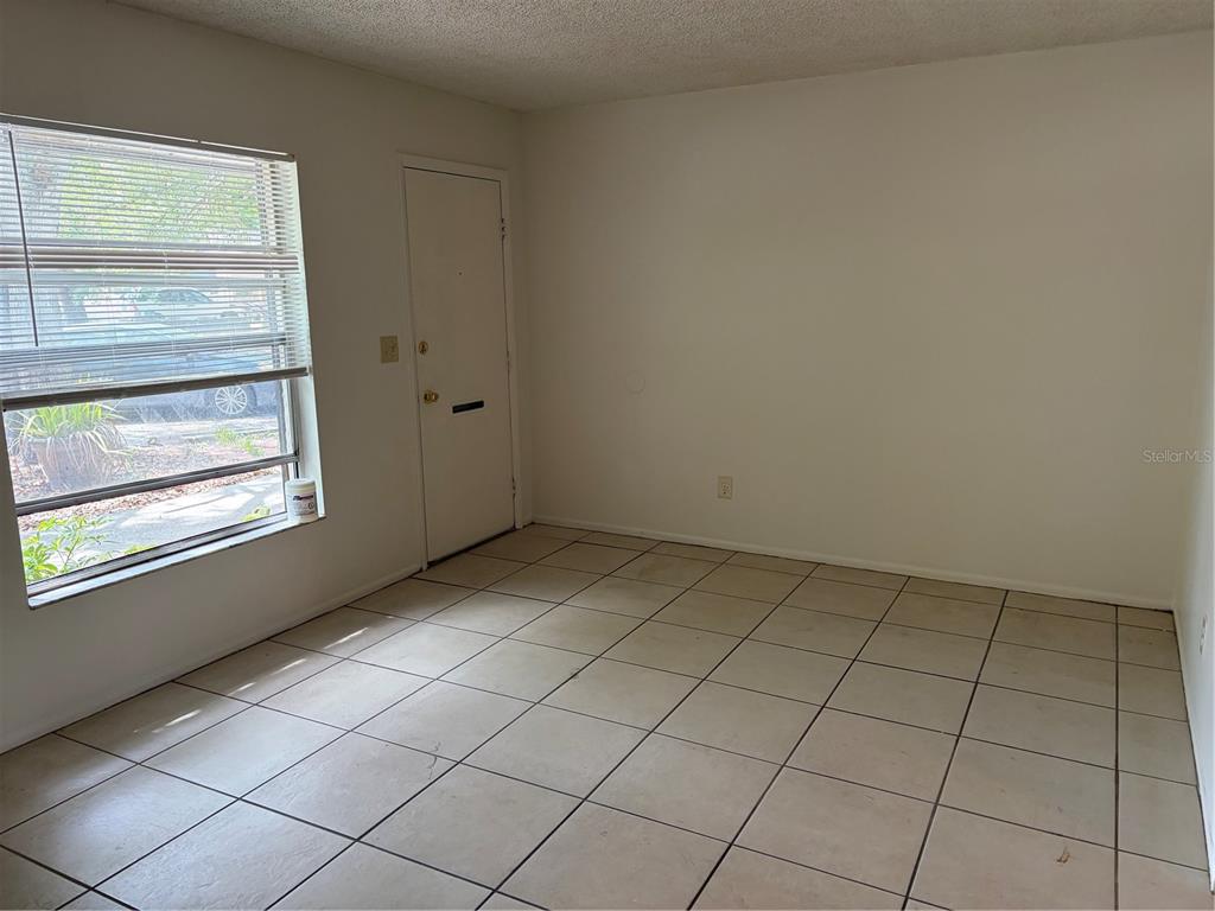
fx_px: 913
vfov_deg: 53.1
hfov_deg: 67.3
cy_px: 456
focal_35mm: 26
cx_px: 608
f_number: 1.6
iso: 125
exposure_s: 1/130
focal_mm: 5.96
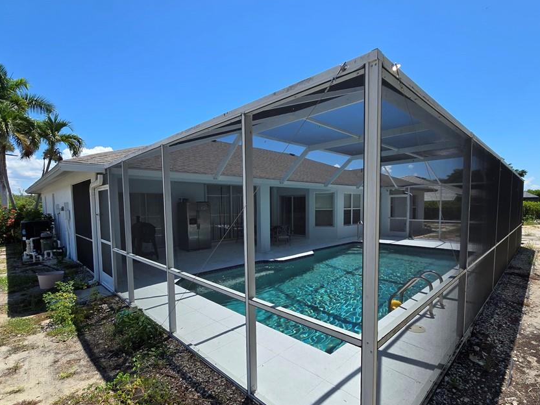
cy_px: 233
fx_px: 250
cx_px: 279
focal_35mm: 16
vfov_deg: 77.6
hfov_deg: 94.5
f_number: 2.2
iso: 50
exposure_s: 1/2043
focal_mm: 2.2
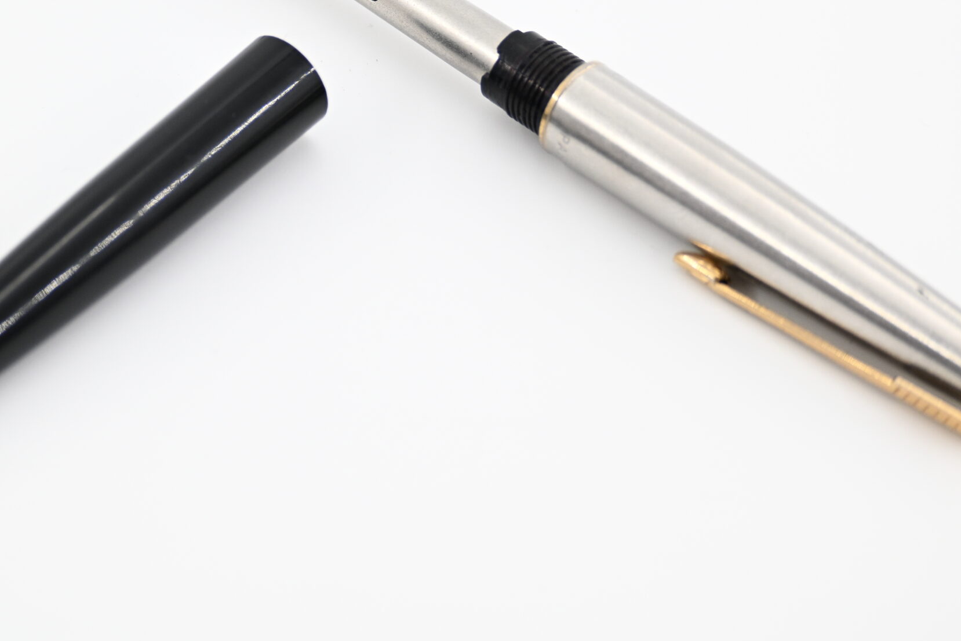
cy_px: 156
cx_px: 408
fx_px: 4265
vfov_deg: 8.6
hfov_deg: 12.9
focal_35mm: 160
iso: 400
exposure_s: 1/320
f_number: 4.8
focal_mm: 69
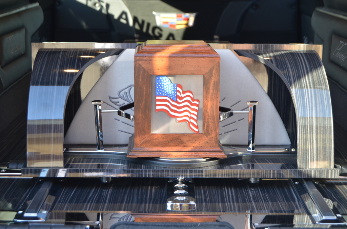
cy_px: 114
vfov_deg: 18.8
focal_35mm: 72
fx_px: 692
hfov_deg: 28.1
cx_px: 174
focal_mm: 48
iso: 400
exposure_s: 1/100
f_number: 5.3
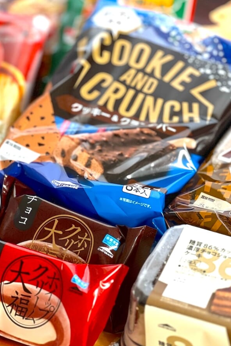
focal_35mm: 108
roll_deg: +3.9
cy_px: 172
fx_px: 1040
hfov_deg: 12.7
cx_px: 122
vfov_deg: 18.9
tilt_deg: -43.3
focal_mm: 9
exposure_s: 1/36
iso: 200
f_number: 2.8
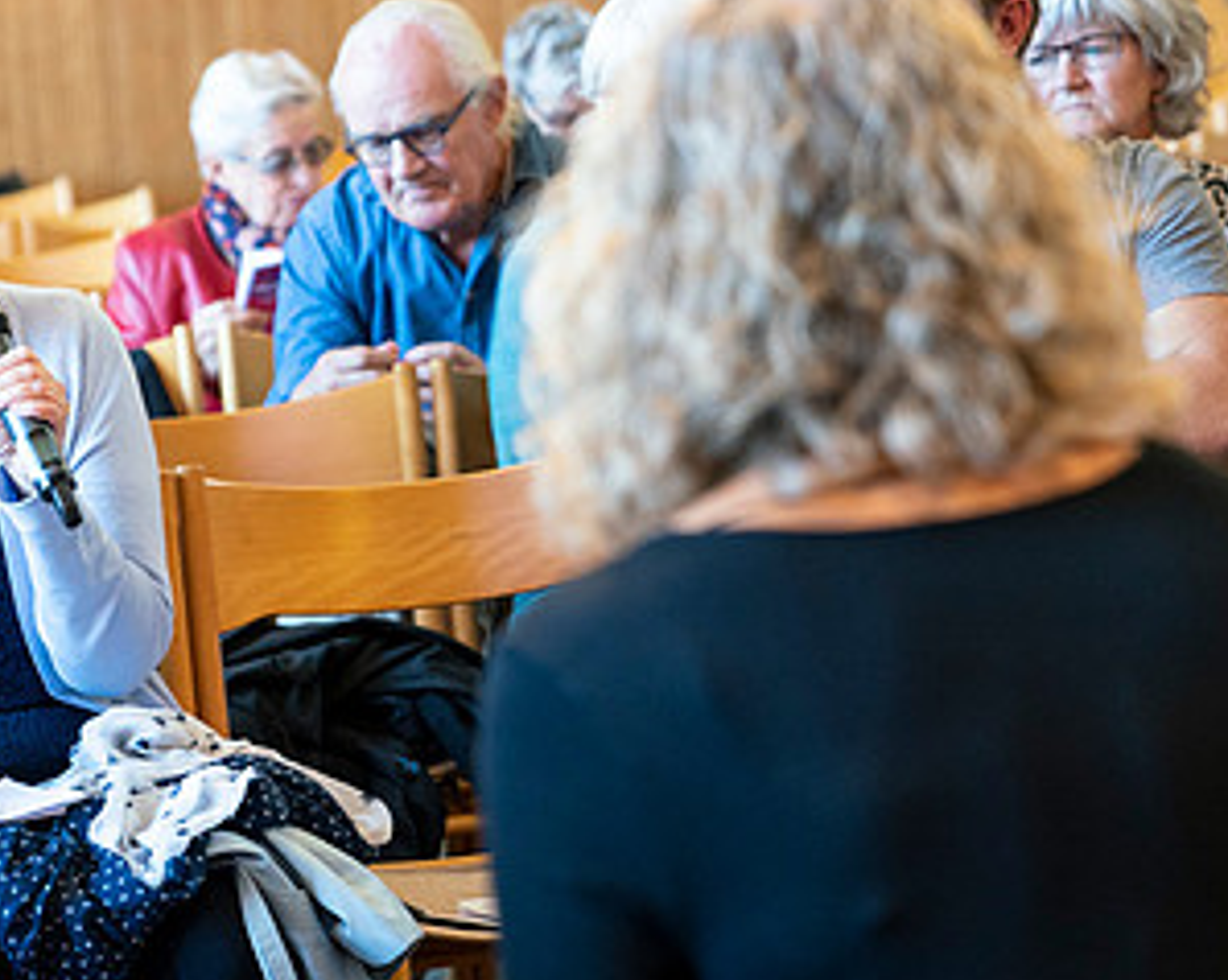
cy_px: 591
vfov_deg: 12.0
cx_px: 391
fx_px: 4649
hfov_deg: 15.0
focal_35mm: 128
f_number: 2.8
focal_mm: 70
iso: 3200
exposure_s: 1/250
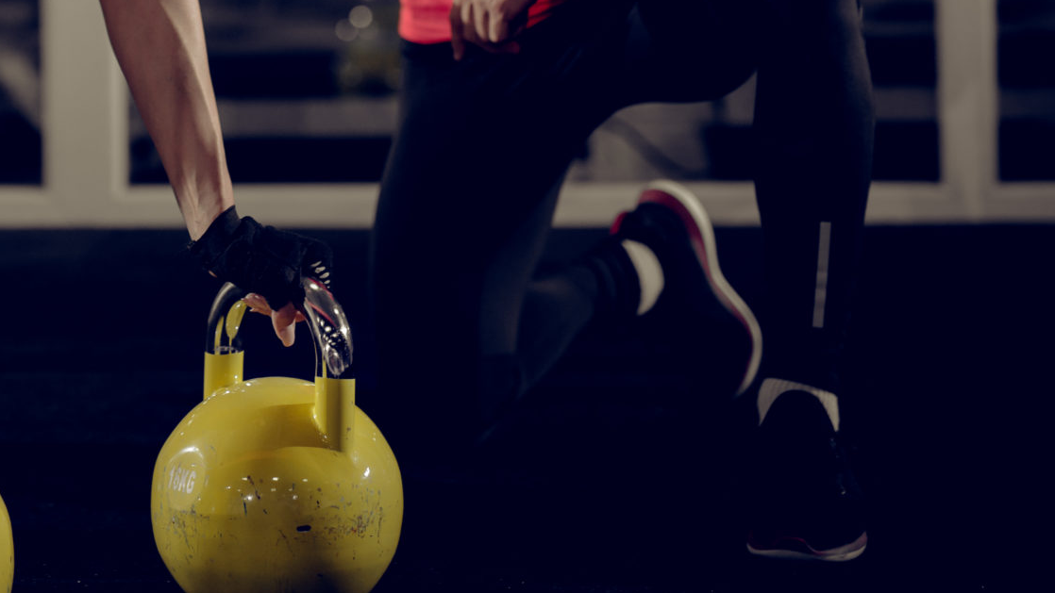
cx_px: 142
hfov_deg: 17.6
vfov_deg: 9.9
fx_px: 3357
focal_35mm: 120
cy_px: -181
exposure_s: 1/160
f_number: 2
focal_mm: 50
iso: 200
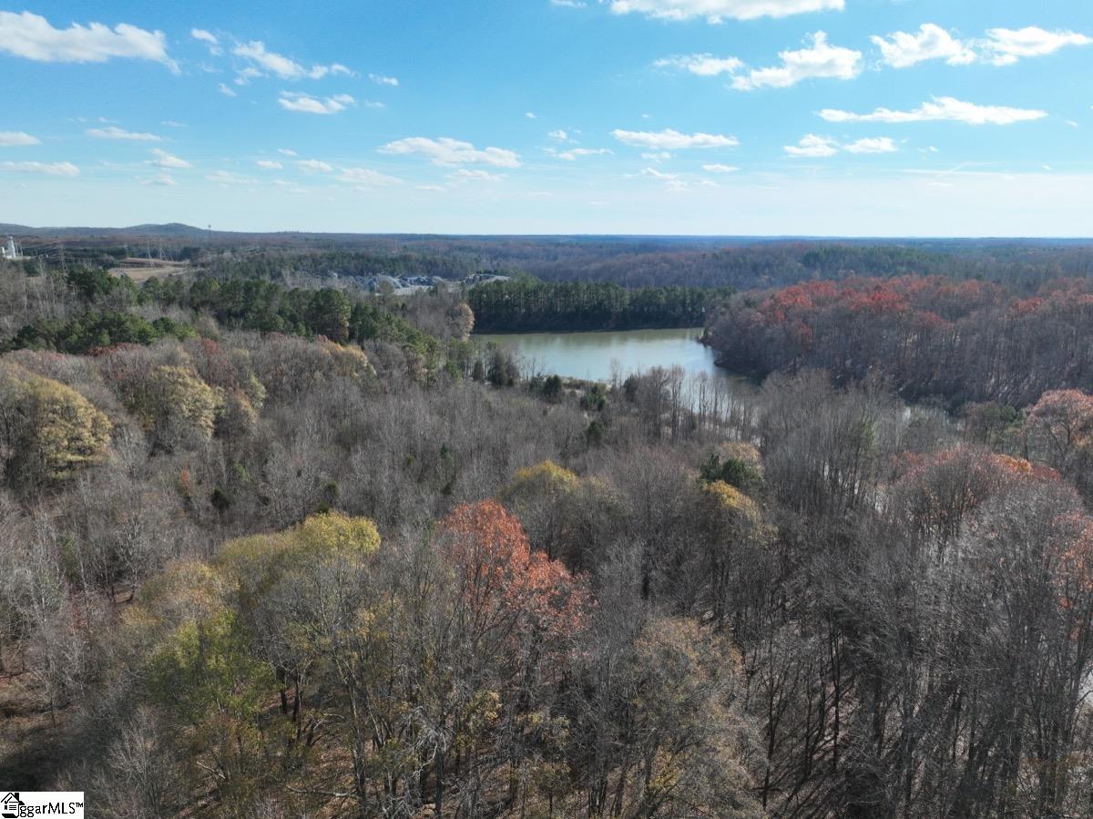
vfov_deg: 56.8
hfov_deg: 71.6
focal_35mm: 24
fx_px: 757
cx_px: 546
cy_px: 410
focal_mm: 12.29
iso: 310
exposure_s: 1/500
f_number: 2.8
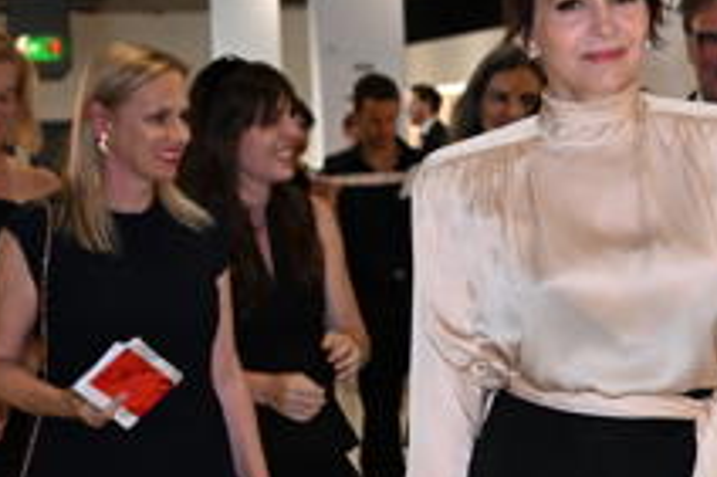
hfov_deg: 13.6
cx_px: 632
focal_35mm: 150
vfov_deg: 9.0
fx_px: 2985
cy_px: 599
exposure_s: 1/160
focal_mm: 46
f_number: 4.5
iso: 2500
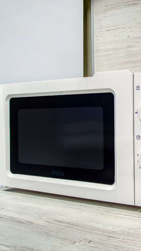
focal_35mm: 39
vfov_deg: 51.6
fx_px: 259
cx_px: 168
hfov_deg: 27.0
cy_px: 124
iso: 400
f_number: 11
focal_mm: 16
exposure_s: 1/4
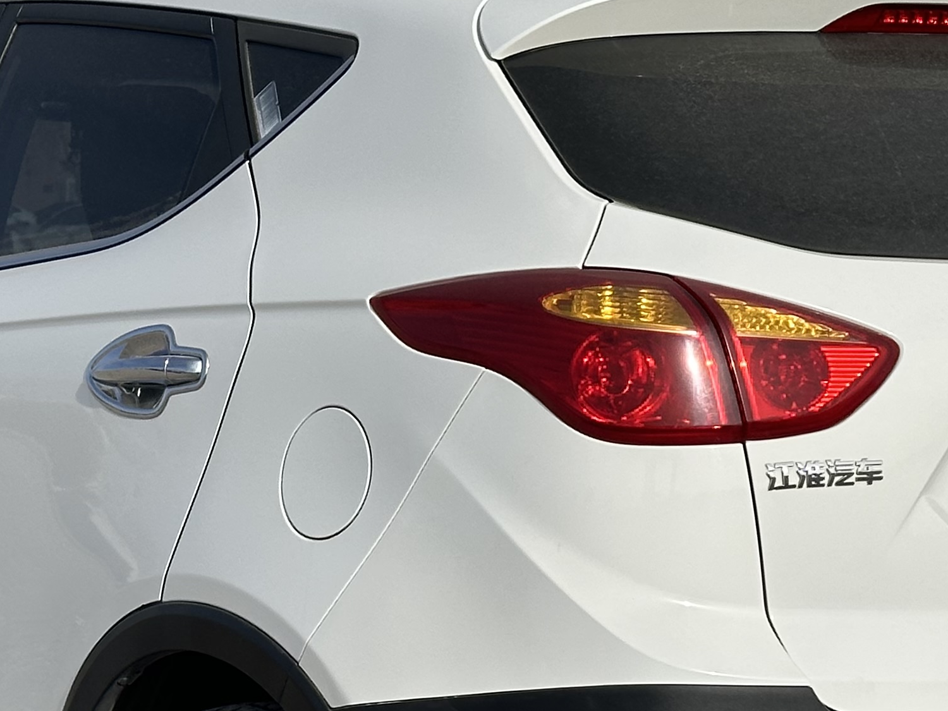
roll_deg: -0.9
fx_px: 3533
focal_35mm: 129
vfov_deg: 11.5
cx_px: 423
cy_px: 520
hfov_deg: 15.3
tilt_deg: -5.6
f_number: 1.78
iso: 64
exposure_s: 1/5882
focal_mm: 6.86
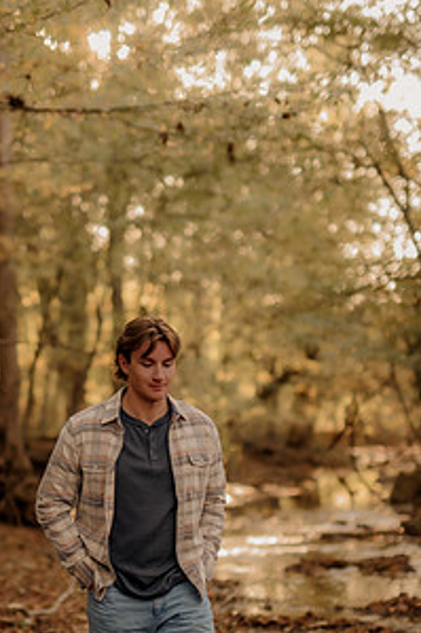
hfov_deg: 12.1
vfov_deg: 18.0
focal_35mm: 113
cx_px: 129
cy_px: 462
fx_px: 1984
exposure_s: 1/200
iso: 200
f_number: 1.4
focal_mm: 50
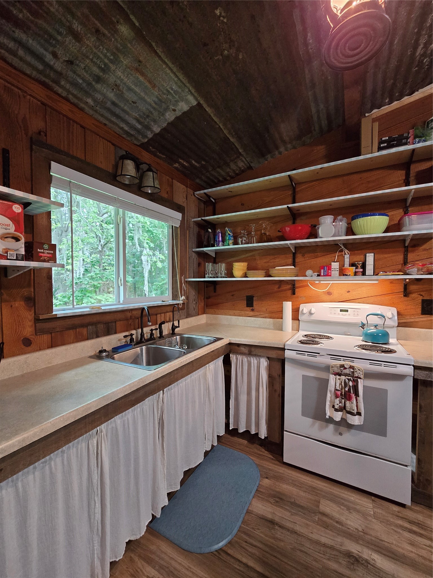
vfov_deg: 106.2
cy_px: 289
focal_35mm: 13
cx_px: 216
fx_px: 217
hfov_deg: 89.9
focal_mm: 2.2
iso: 500
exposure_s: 1/60
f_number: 2.2
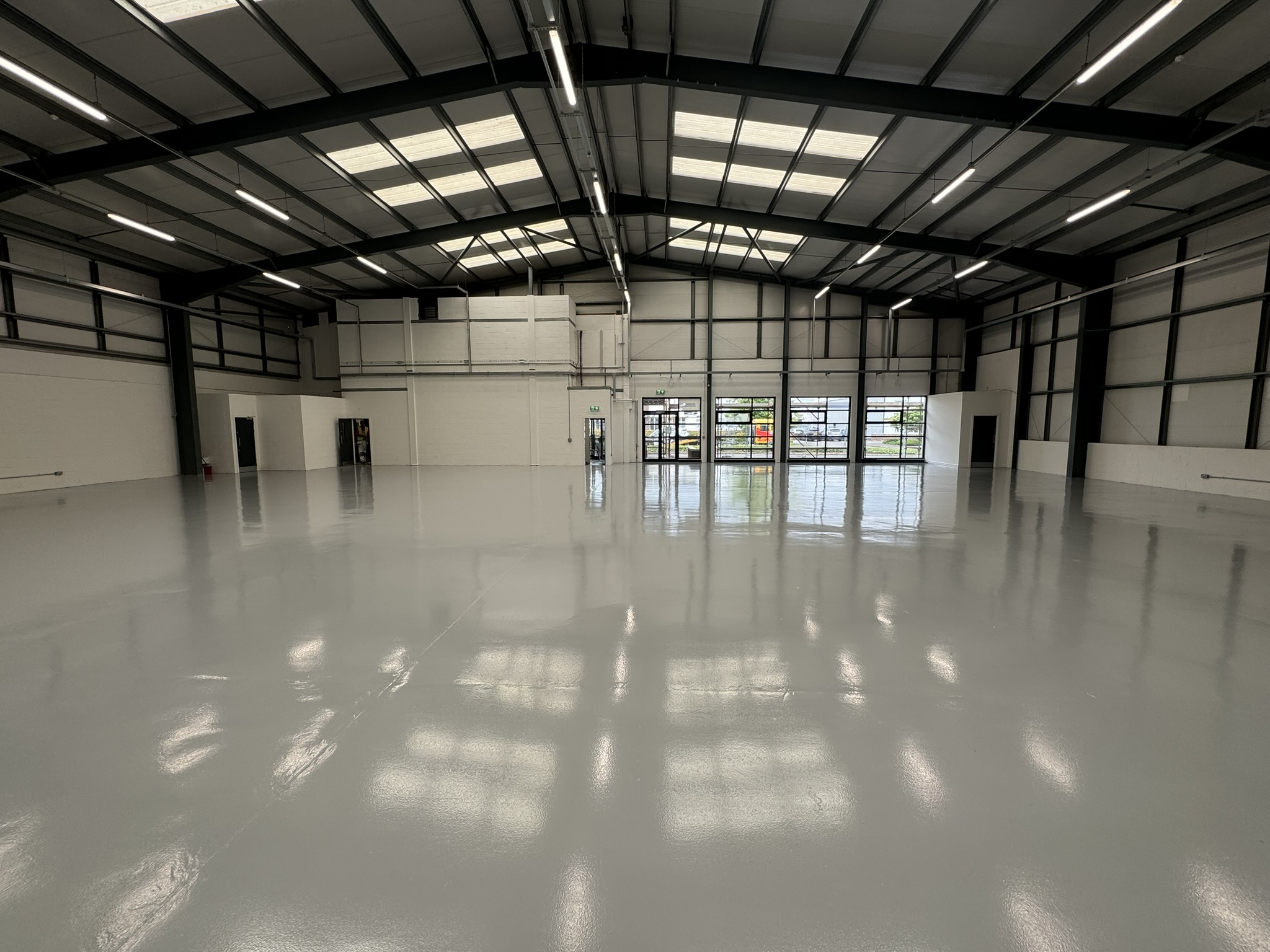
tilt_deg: -5.3
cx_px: 635
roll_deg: +0.9
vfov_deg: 85.7
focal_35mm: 14
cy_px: 476
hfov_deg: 102.1
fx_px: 514
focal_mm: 2.22
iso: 40
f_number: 2.2
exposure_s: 1/138
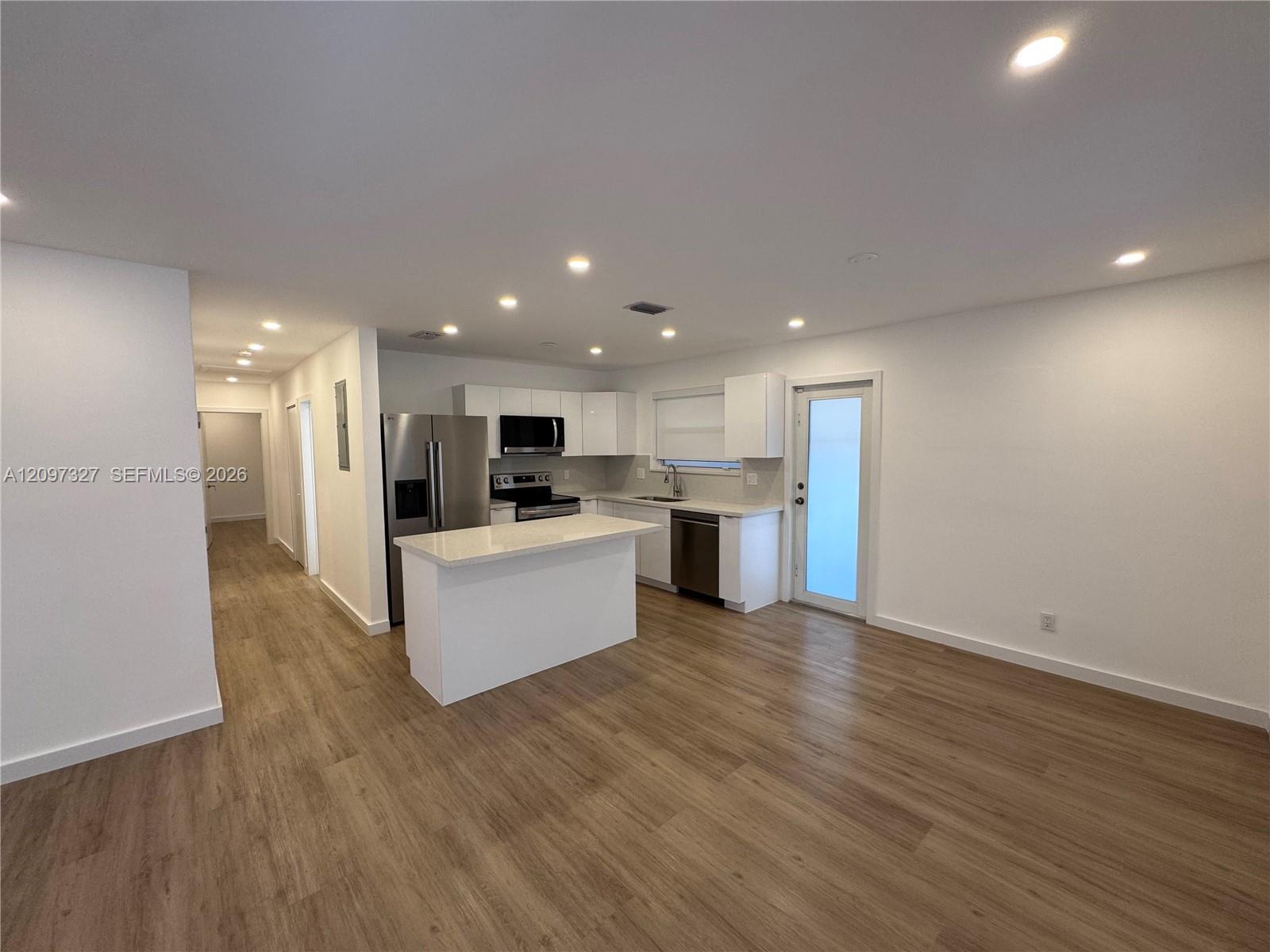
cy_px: 476
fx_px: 514
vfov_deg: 85.7
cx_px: 635
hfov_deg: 102.1
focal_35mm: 14
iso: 125
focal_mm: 2.22
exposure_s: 1/120
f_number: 2.2
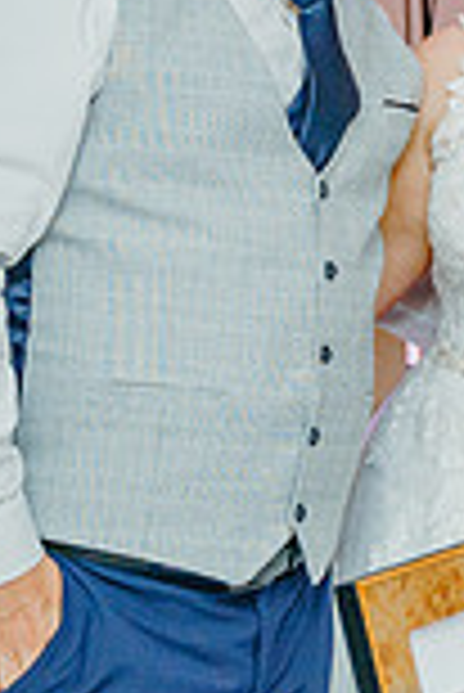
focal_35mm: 153
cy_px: 256
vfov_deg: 13.4
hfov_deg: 8.9
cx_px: 511
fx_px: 2951
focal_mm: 35
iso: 1600
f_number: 2.8
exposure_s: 1/200
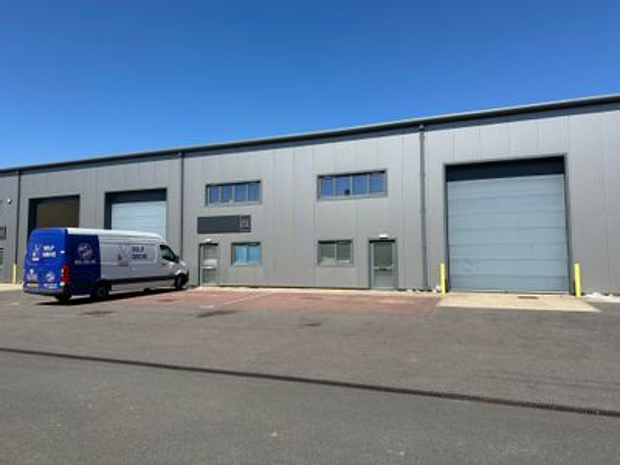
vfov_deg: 56.8
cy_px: 232
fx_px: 430
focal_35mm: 24
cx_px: 310
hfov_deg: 71.6
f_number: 1.78
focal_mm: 6.86
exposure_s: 1/5525
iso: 80
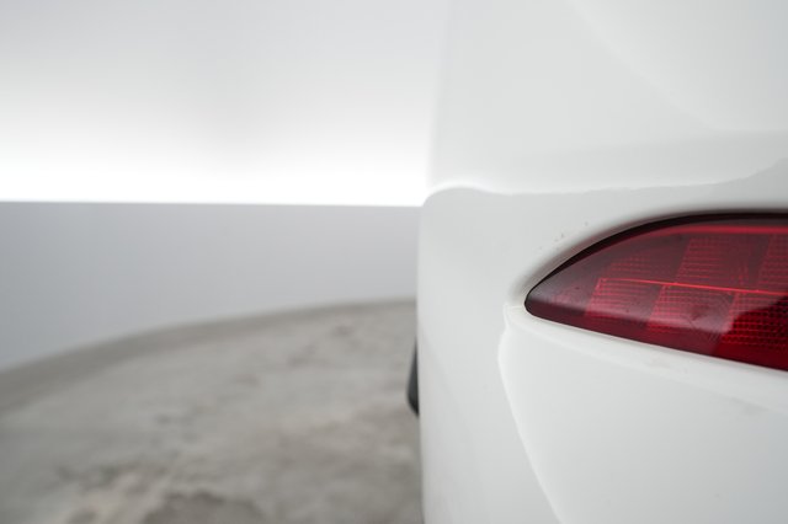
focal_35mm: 27
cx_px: 394
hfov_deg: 67.4
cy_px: 262
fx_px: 591
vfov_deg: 47.9
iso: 2500
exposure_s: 1/100
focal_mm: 27
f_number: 5.6
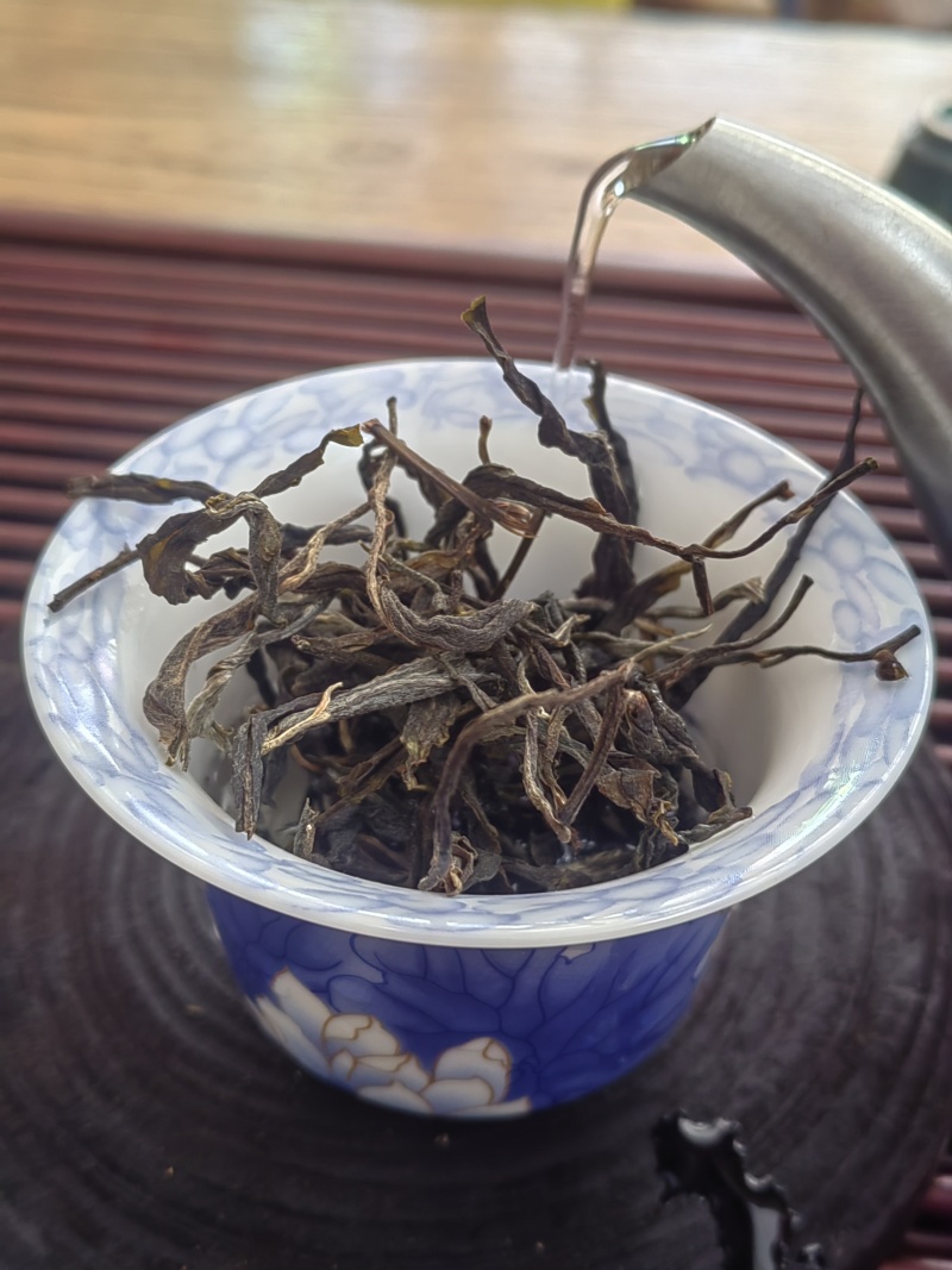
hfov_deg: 37.7
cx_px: 476
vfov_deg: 49.0
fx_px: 1394
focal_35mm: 38
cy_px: 635
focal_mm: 5.52
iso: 125
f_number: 1.9
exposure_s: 1/100
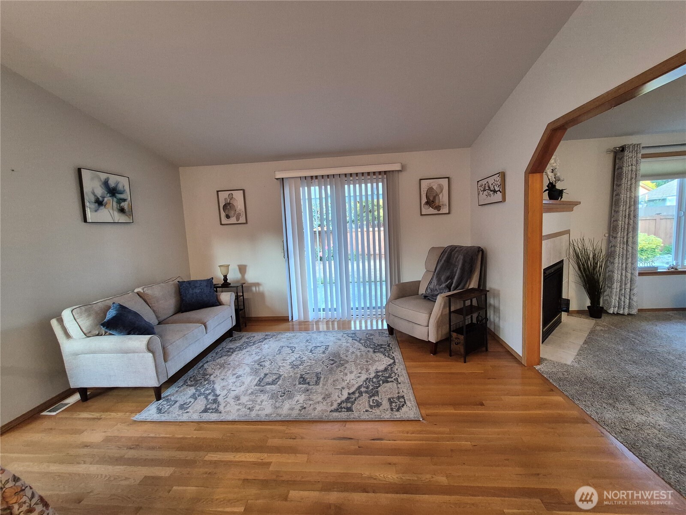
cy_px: 258
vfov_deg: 89.9
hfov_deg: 106.2
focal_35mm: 13
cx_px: 343
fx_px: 258
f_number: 2.2
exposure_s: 1/60
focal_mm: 1.74
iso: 320
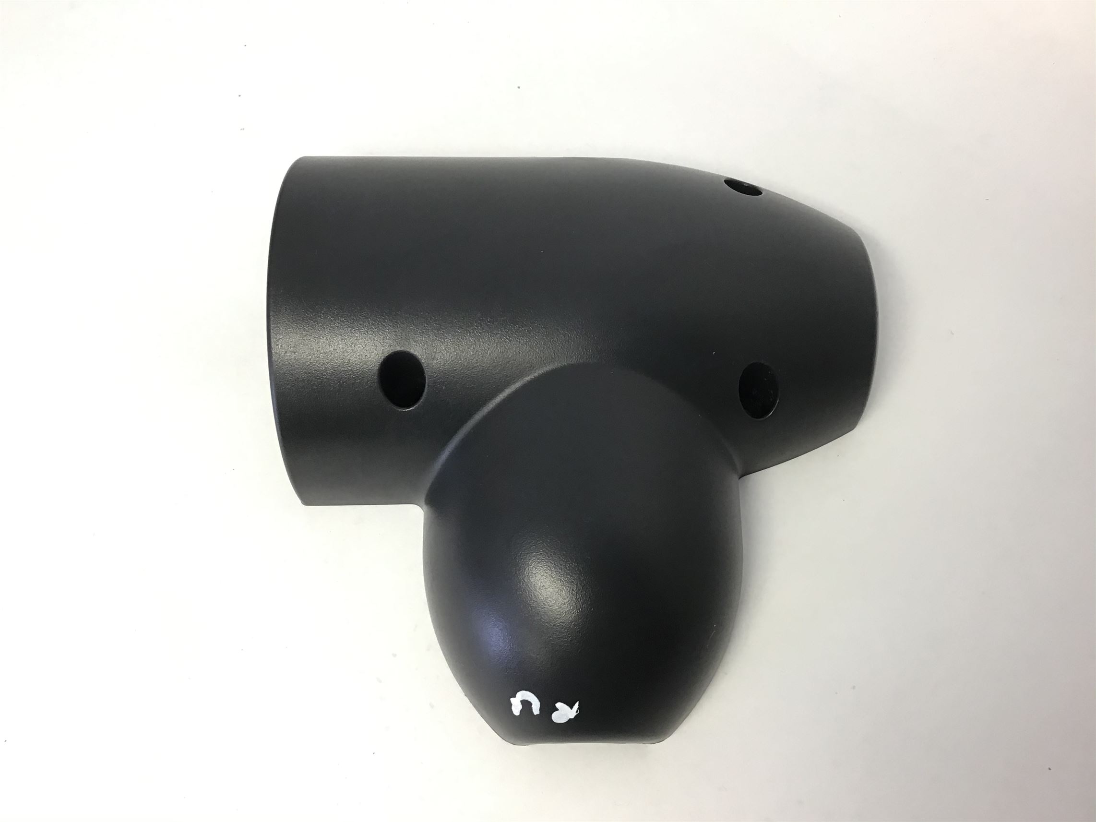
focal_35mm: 31
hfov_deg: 58.4
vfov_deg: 45.4
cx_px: 548
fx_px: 982
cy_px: 411
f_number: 2.4
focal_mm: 3.3
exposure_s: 1/33
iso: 50
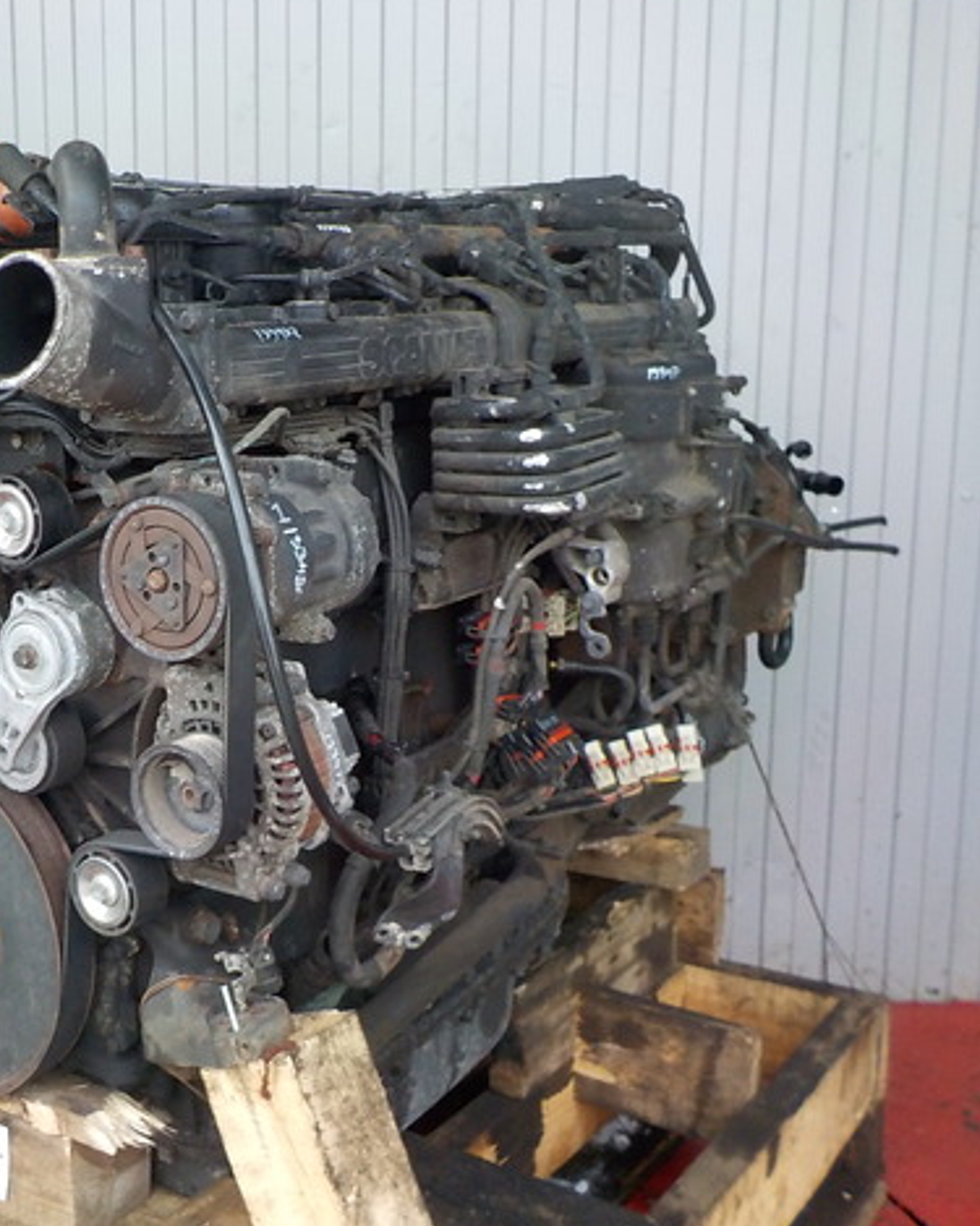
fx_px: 1451
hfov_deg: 36.3
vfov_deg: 45.8
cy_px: 609
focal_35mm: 40
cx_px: 230
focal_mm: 4.1
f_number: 3.3
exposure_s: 1/30
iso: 280
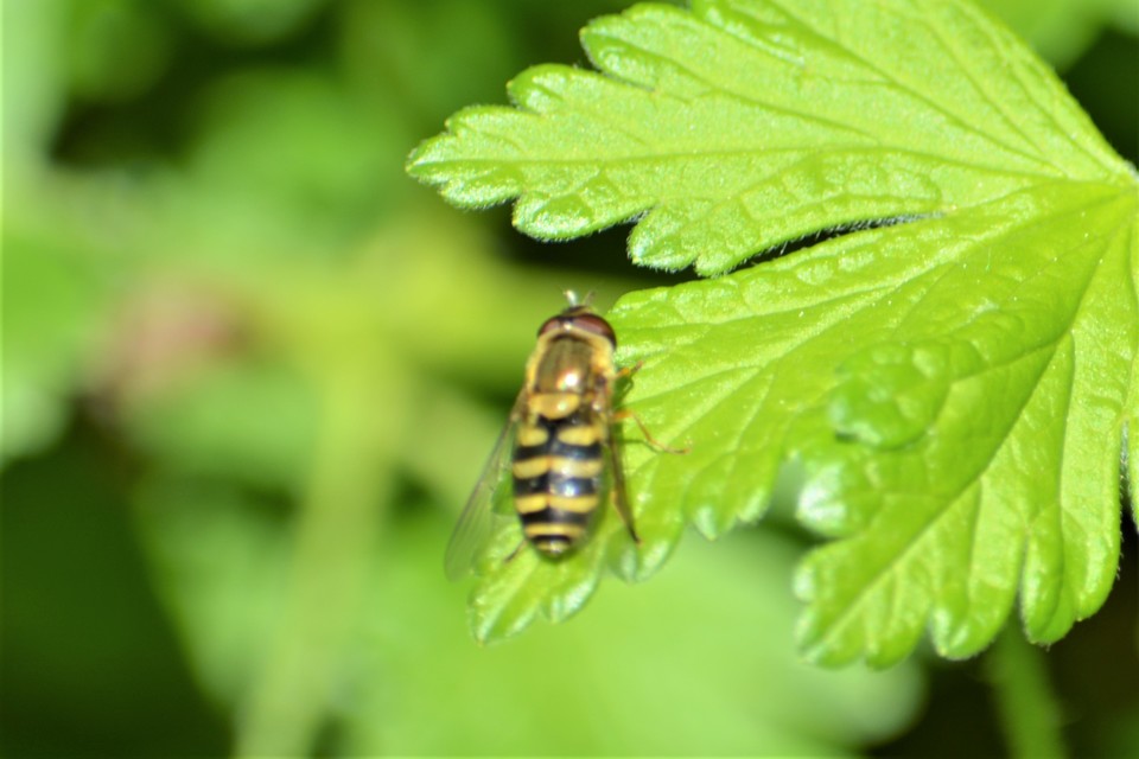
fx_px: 14236
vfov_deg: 3.1
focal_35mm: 450
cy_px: 380
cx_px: 570
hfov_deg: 4.6
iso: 100
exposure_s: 1/160
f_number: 8
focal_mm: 300
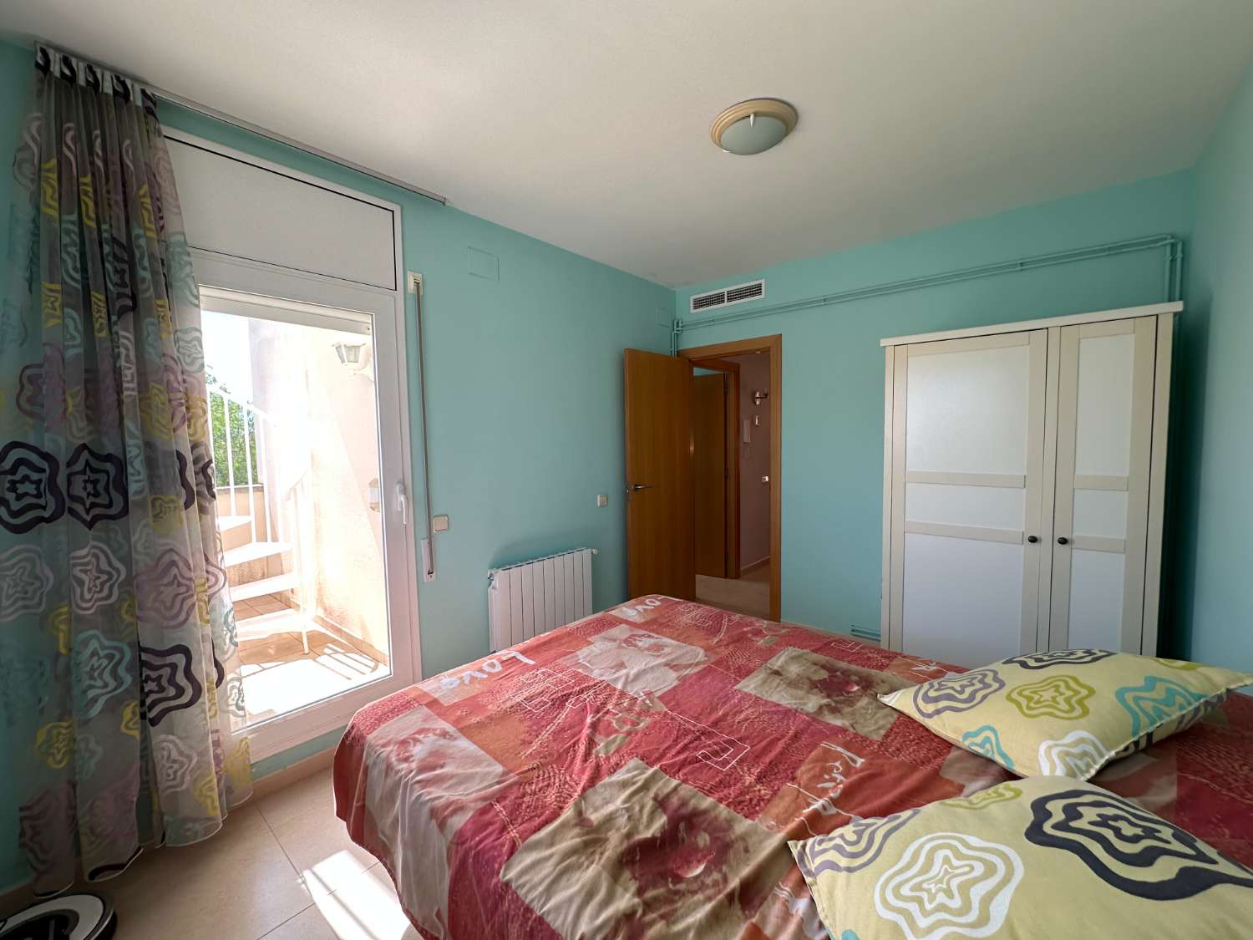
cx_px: 626
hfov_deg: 102.1
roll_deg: +0.2
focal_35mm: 14
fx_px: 507
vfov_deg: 85.7
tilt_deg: -3.2
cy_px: 470
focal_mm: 2.22
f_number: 2.2
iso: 40
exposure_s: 1/126
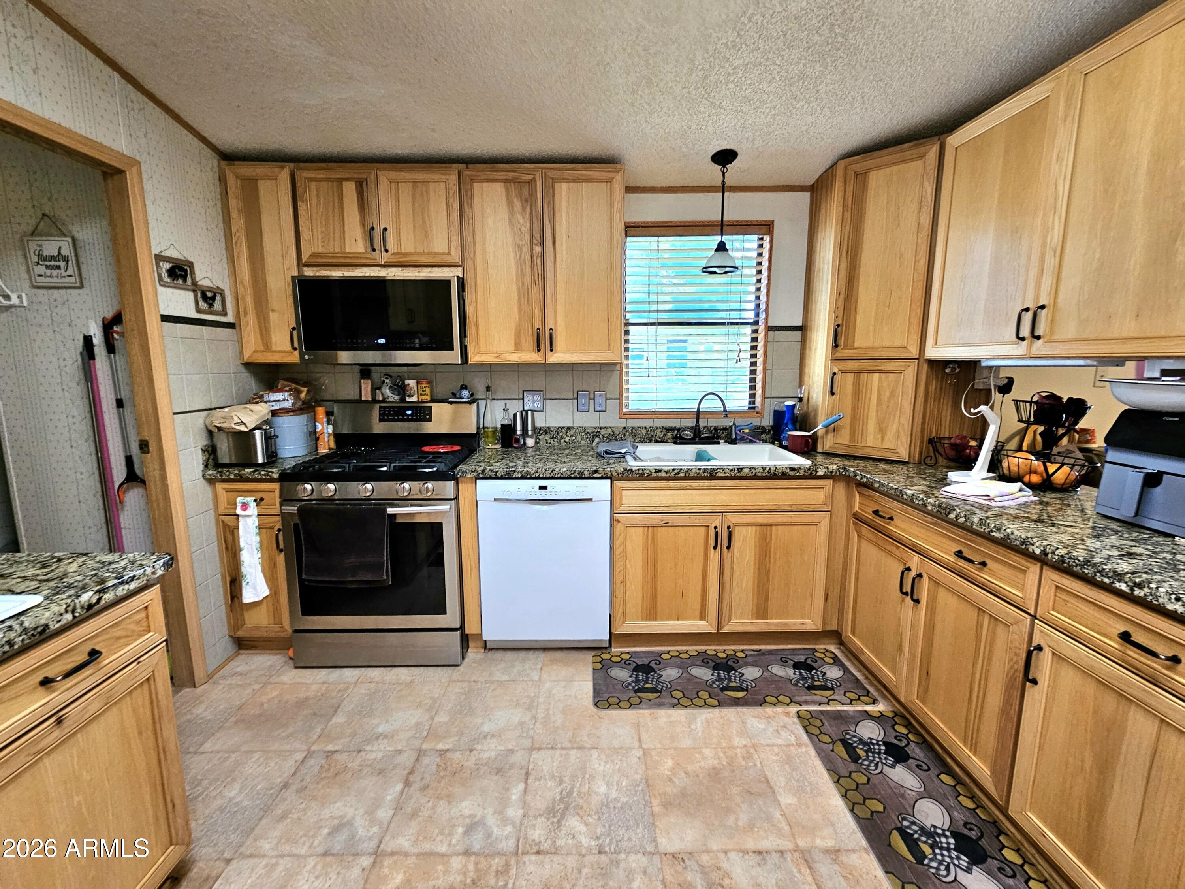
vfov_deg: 89.9
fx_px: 445
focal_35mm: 13
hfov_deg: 106.2
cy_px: 444
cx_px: 592
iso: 160
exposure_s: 1/60.2
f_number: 2.2
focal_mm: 2.2
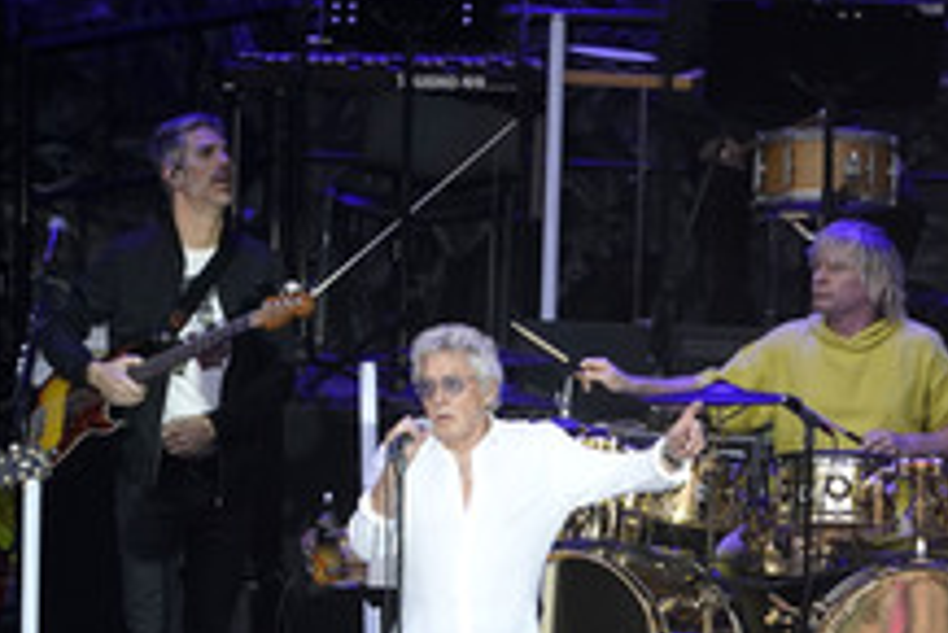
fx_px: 21739
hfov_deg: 2.5
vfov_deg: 1.7
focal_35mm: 825
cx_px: 902
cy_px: 511
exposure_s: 1/1250
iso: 3200
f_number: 6.3
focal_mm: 397
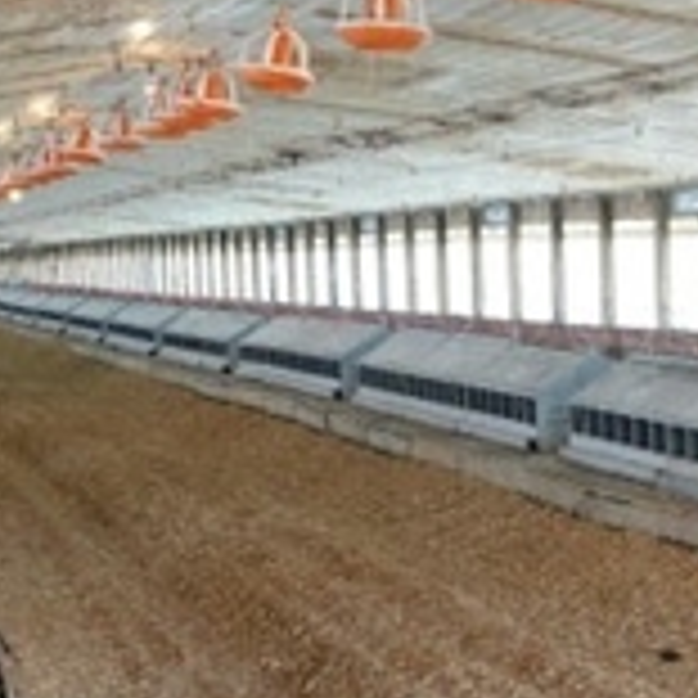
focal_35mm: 79
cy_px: 486
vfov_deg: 21.8
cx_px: 721
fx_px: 1802
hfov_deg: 21.1
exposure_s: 1/200
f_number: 4
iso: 1250
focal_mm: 24
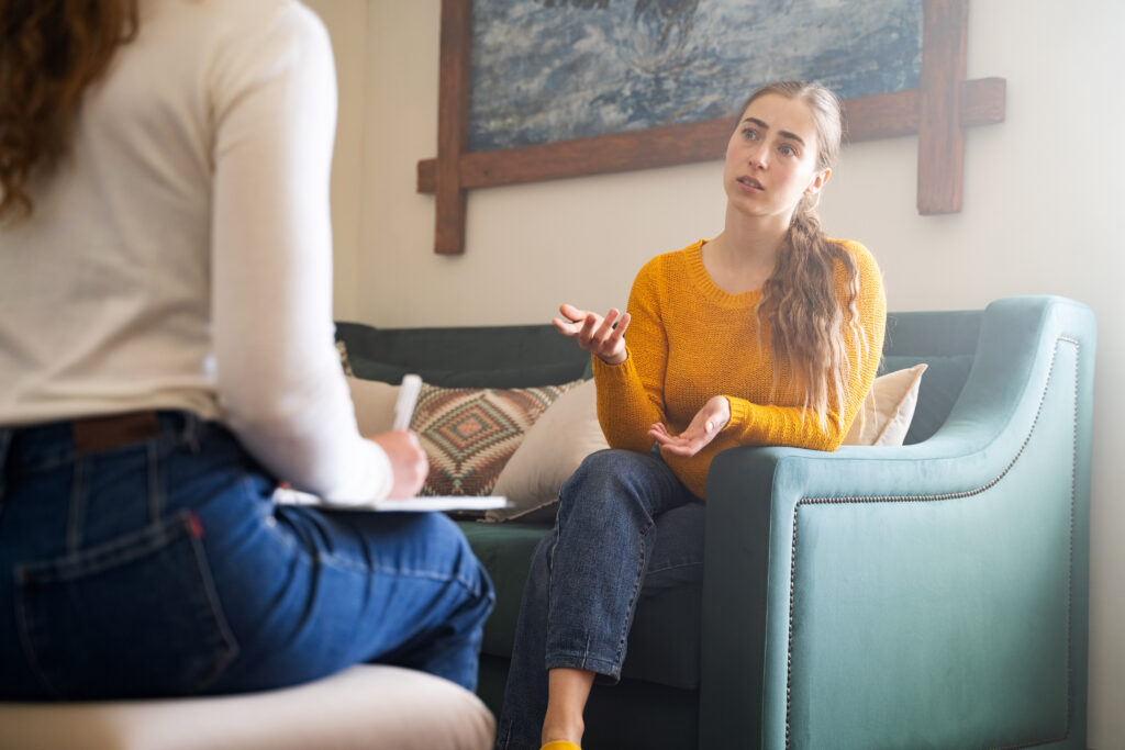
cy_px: 375
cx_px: 562
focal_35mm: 51
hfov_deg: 38.9
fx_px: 1594
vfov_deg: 26.5
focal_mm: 51
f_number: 2.8
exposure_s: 1/125
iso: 250
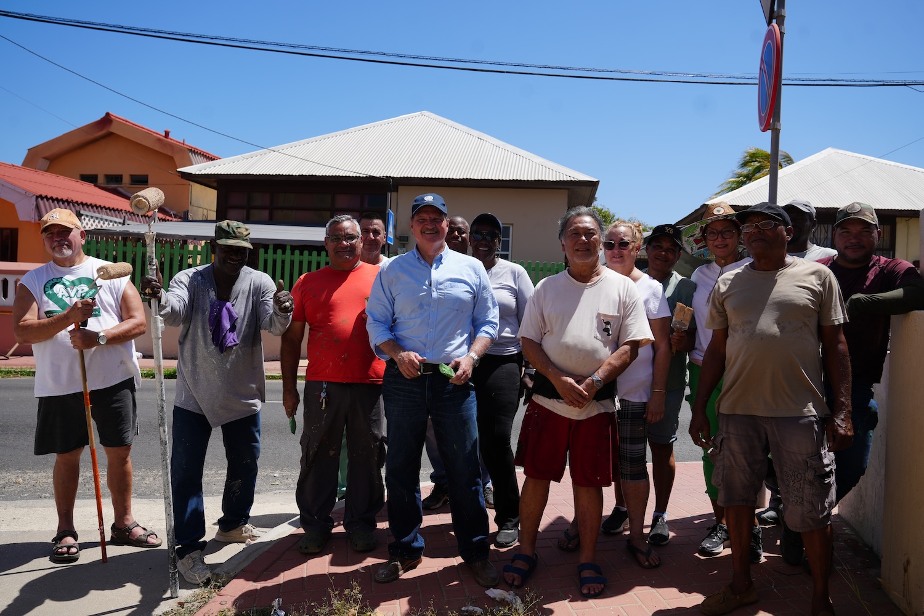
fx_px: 744
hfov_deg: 63.7
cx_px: 462
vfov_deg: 45.0
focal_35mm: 29
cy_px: 308
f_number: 5
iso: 100
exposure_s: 1/640
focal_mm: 29
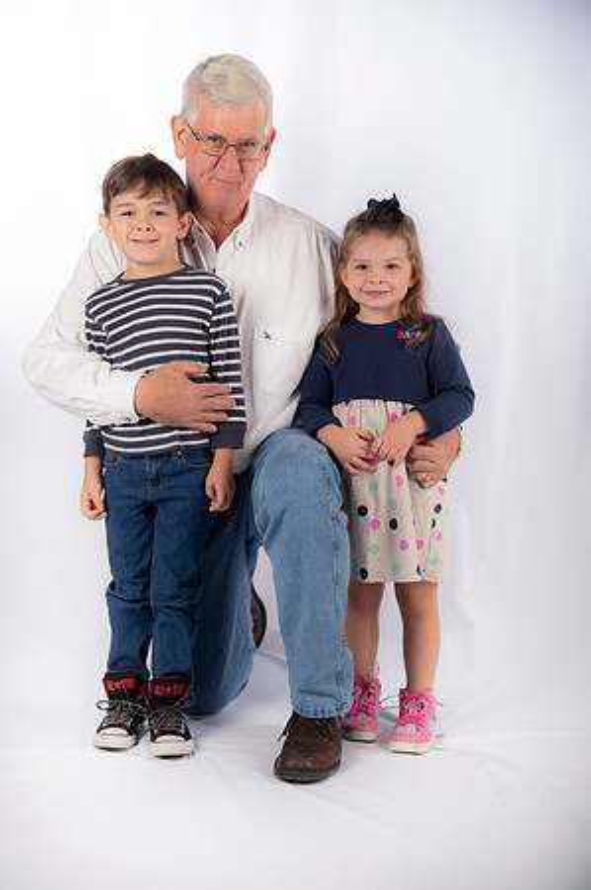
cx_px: 296
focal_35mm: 55
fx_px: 1357
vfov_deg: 36.3
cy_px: 445
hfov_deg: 24.6
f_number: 5.6
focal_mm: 55
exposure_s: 1/200
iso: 100
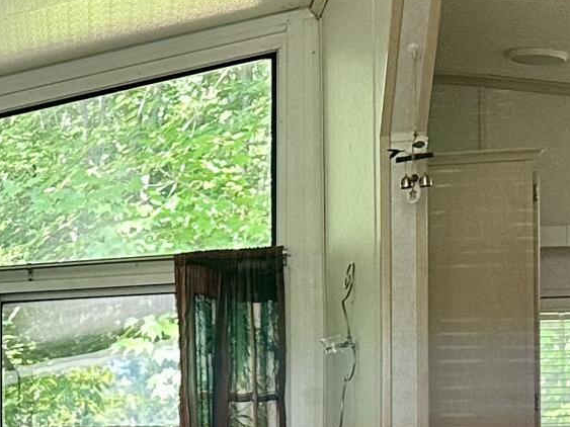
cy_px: 622
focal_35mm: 128
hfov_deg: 13.8
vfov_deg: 11.2
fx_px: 2107
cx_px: -451
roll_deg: +0.9
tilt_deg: -1.0
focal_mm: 6.86
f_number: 1.78
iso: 200
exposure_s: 1/121
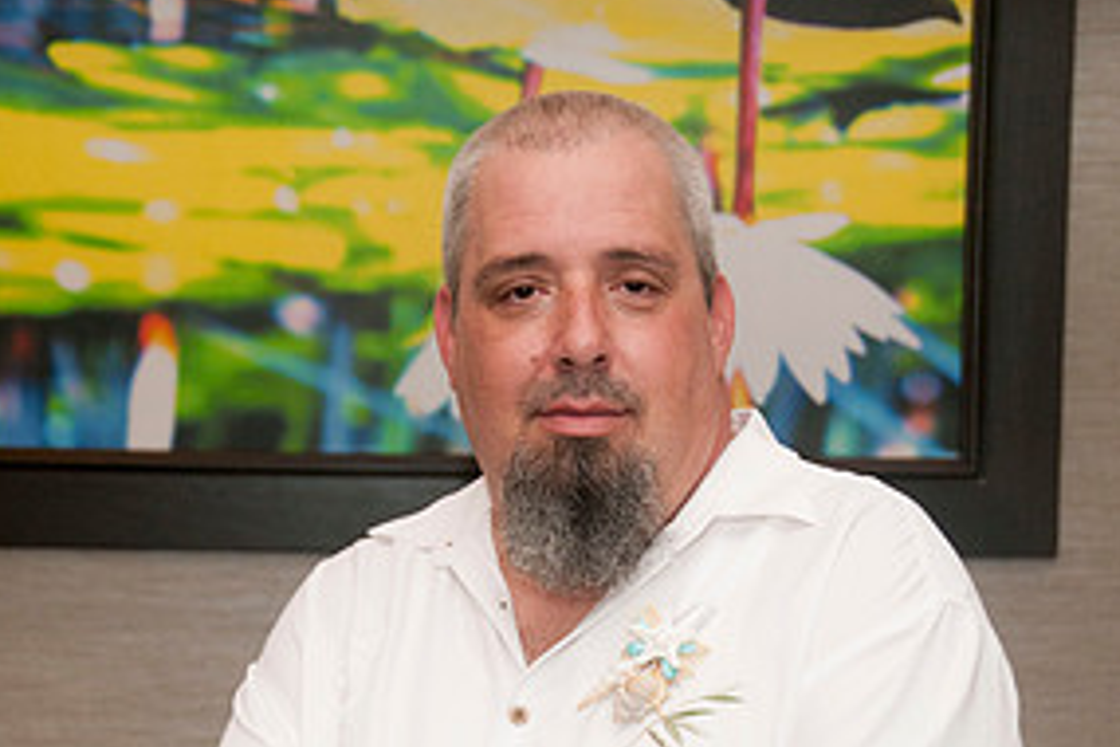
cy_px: 790
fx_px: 4044
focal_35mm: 130
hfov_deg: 15.8
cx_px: 568
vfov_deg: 10.4
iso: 400
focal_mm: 55
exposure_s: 1/60
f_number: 5.6
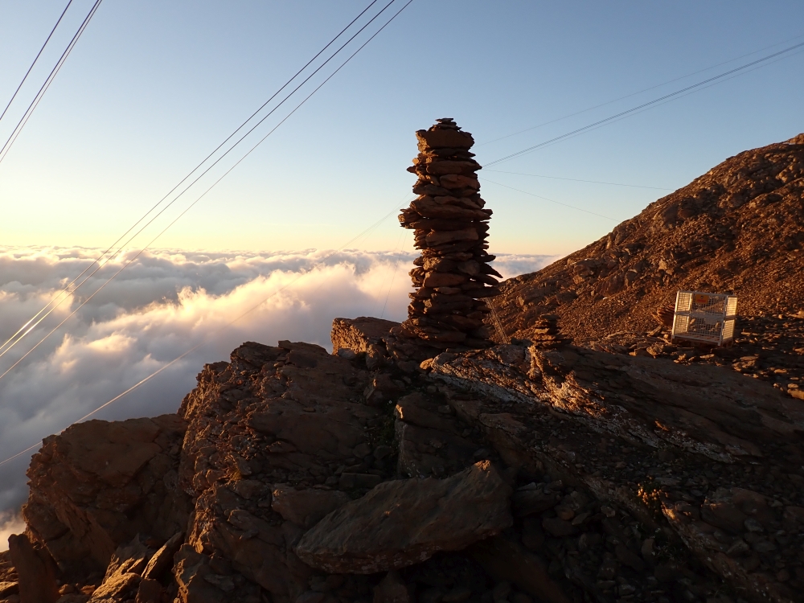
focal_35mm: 25
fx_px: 581
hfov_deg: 69.4
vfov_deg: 54.9
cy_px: 302
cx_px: 402
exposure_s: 1/500
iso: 100
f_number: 2.8
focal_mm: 4.5
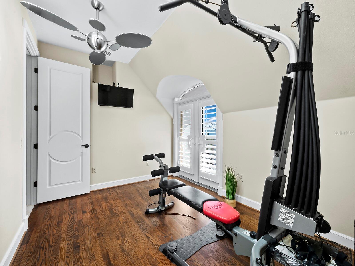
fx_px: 144
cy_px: 133
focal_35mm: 14
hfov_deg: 102.1
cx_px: 178
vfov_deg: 85.7
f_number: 10
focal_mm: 7
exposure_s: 1/15
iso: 400
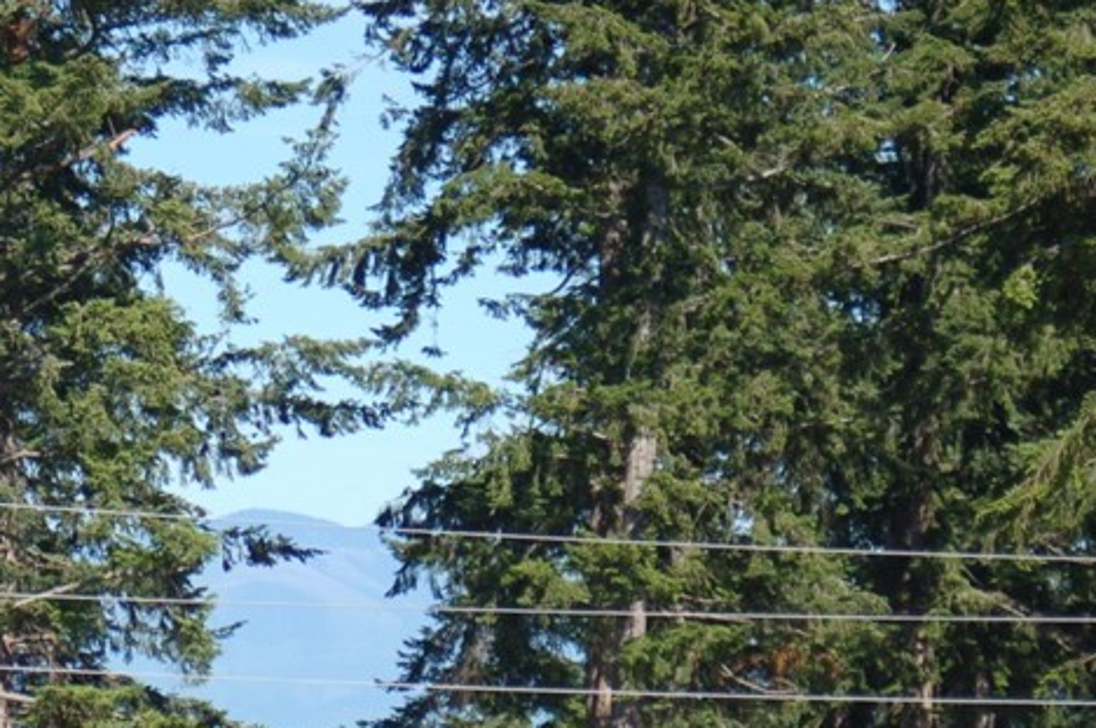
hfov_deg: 7.4
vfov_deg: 4.9
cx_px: 196
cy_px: 836
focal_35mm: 279
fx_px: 8485
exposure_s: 1/500
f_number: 5.6
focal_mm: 80
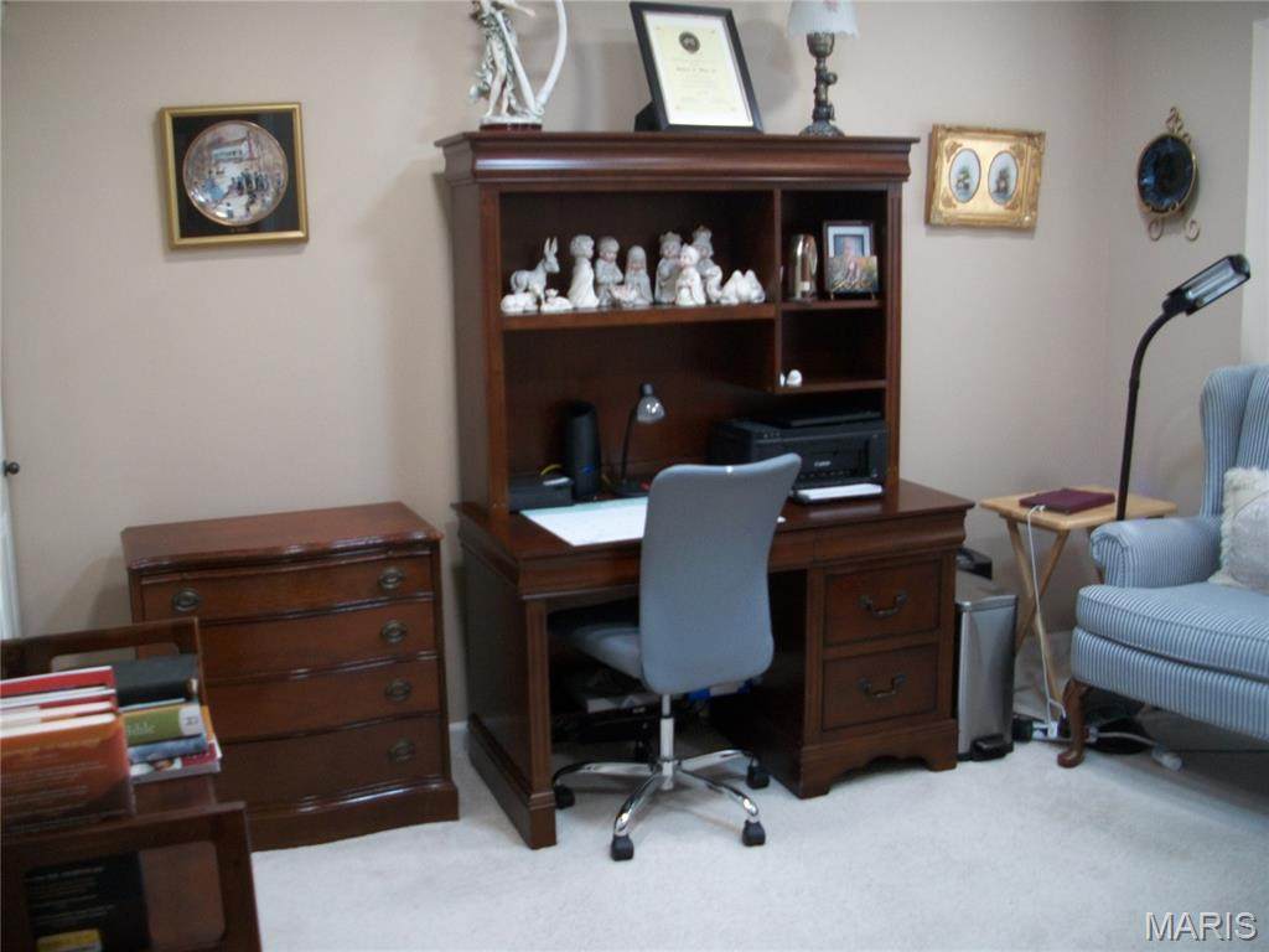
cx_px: 634
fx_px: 1283
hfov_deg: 52.6
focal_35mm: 35
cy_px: 476
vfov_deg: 40.7
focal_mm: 6.3
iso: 160
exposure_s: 1/13
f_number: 3.1
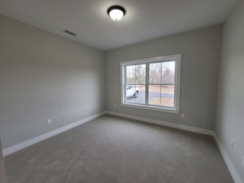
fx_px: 92
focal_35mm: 13
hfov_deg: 106.2
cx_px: 122
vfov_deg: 89.9
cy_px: 92
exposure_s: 1/60
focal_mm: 2.2
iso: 100
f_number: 2.2
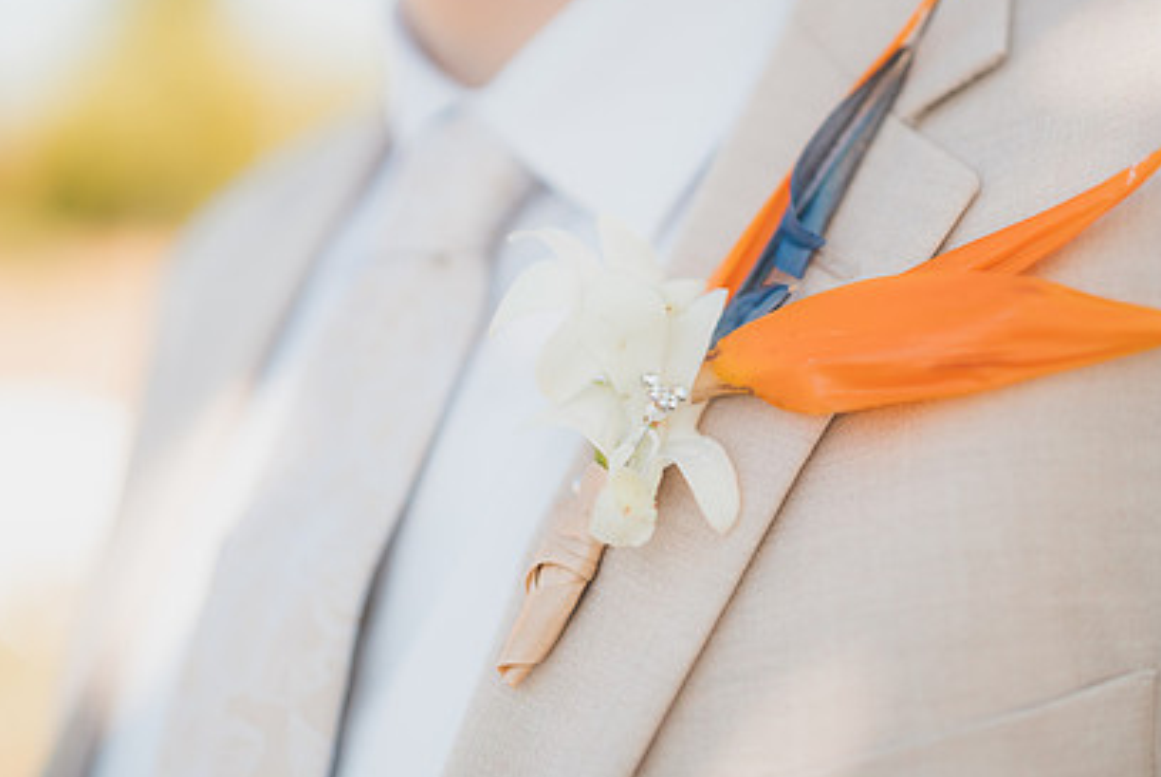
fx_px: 2292
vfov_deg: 19.2
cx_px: 609
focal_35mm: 71
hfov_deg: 28.4
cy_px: 303
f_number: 1.4
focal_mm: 50
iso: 125
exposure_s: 1/2000
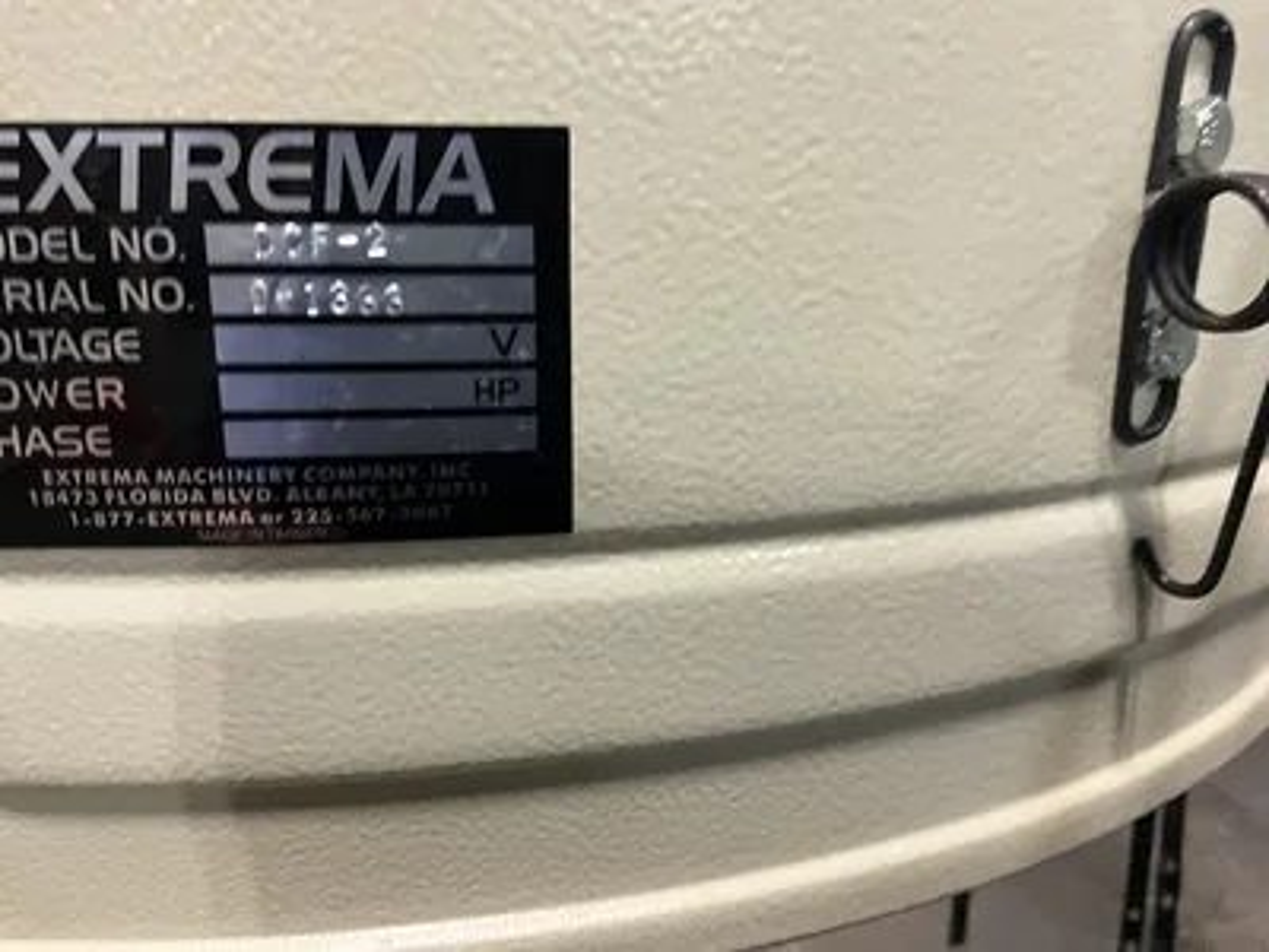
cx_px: 634
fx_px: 1063
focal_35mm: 29
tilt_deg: -16.0
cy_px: 476
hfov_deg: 61.7
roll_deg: -1.7
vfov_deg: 48.2
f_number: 1.8
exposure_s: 1/40
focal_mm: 3
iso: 320
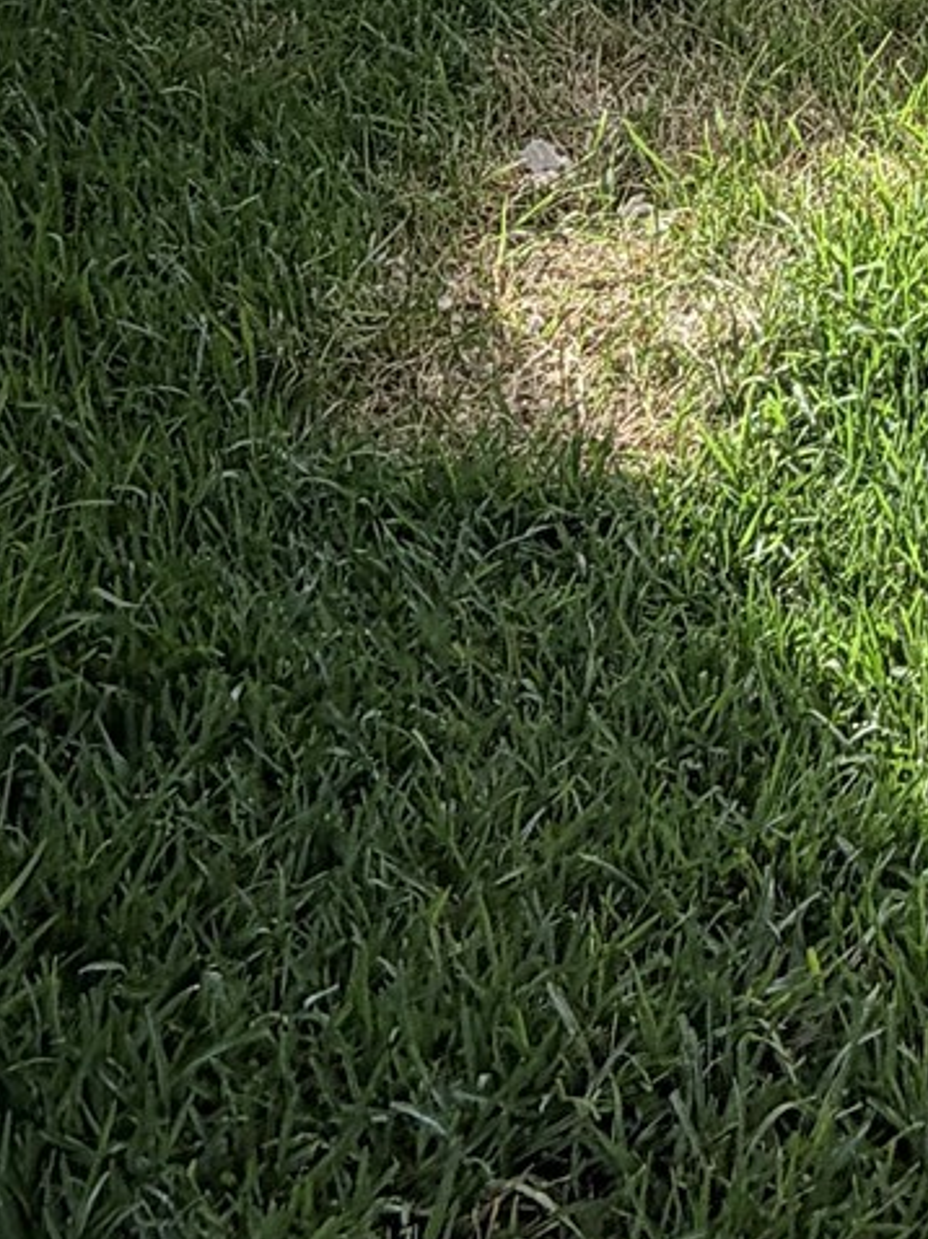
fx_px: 2147
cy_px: -679
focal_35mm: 60
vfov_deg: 24.2
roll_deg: +0.5
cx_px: 1019
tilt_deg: -4.3
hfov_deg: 23.0
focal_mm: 2.22
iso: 25
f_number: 2.2
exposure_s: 1/841
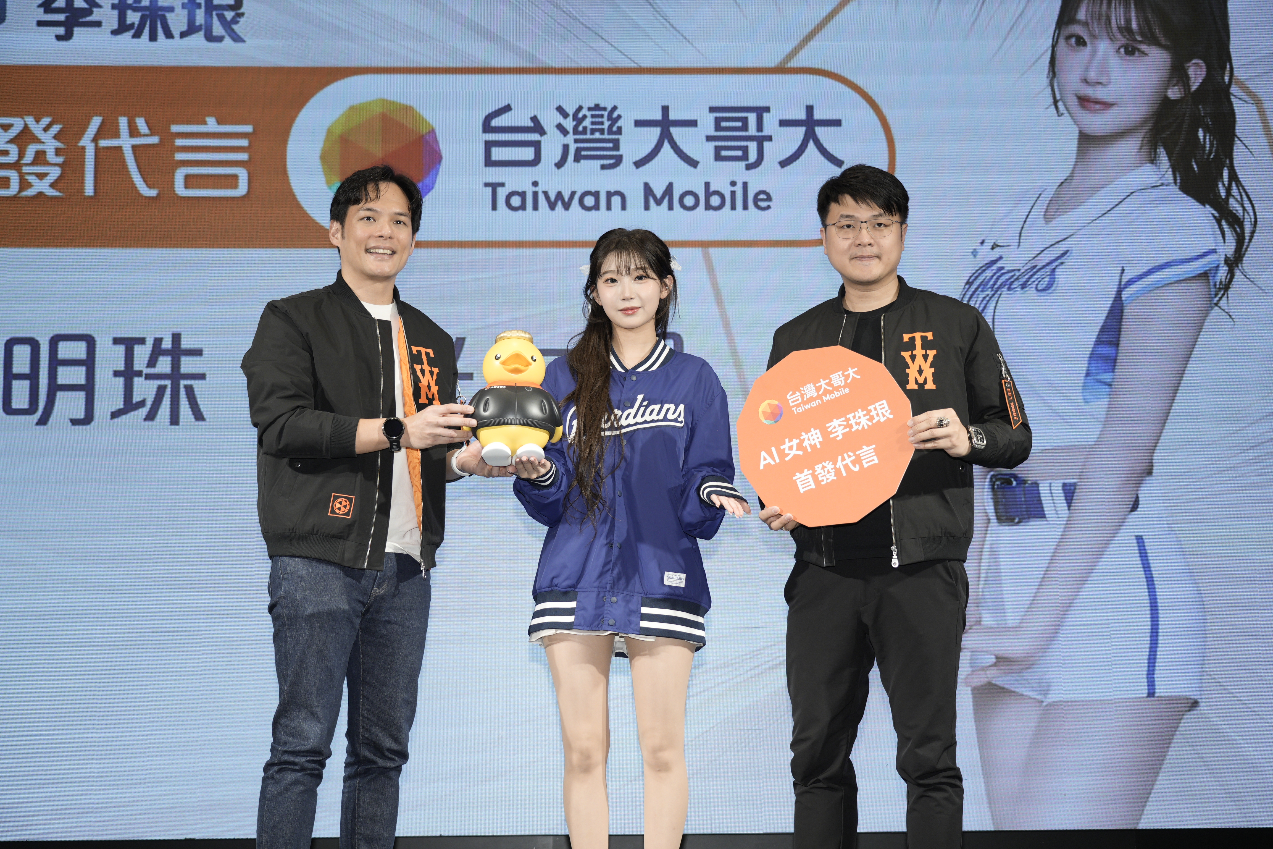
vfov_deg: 25.1
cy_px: 424
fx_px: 1909
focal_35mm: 54
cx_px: 636
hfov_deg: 36.9
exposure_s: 1/200
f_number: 4
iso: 800
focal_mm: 54
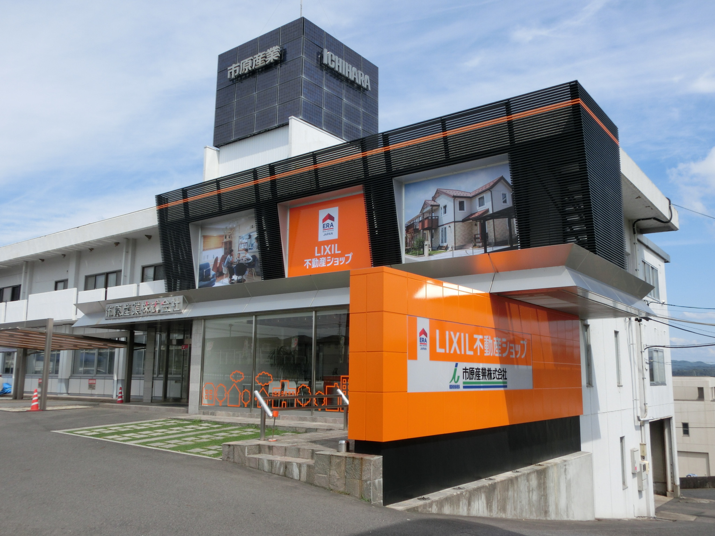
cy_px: 268
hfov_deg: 60.0
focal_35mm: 30
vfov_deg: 46.8
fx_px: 620
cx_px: 358
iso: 80
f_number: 8.9
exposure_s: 1/160
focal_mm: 5.36
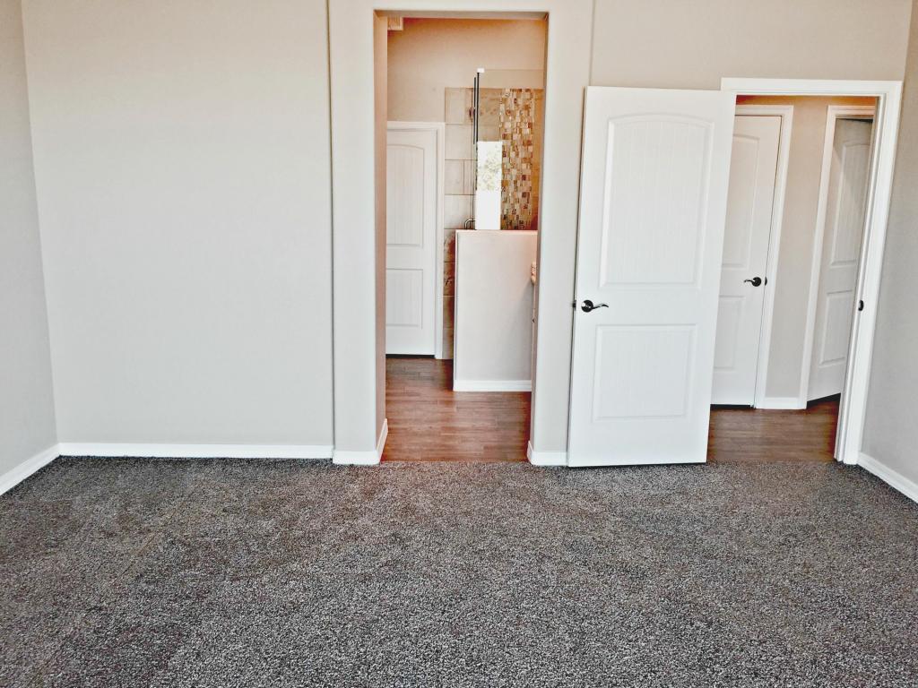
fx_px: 769
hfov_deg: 61.7
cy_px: 344
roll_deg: -1.0
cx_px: 459
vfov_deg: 48.2
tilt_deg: -10.2
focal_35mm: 29
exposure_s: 1/30
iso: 32
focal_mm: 4.15
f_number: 2.2
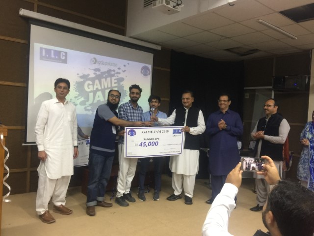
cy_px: 118
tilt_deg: -1.0
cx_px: 157
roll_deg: -4.3
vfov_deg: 48.2
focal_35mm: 29
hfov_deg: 61.7
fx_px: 263
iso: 80
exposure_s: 1/17
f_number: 2.2
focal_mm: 4.15
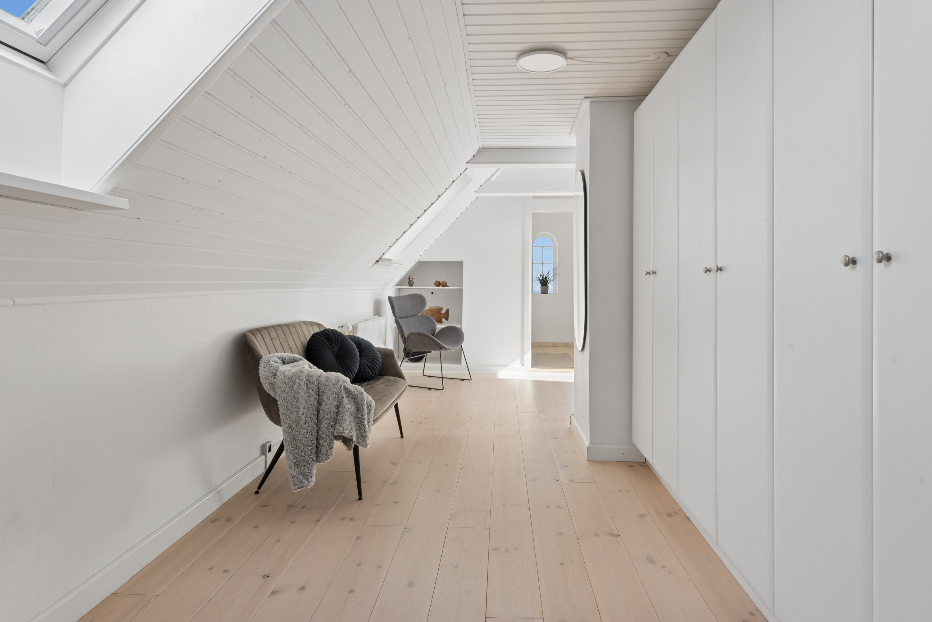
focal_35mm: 20
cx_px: 466
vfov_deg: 61.9
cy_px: 311
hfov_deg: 84.0
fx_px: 518
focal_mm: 20
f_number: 13
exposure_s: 1/40
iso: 400
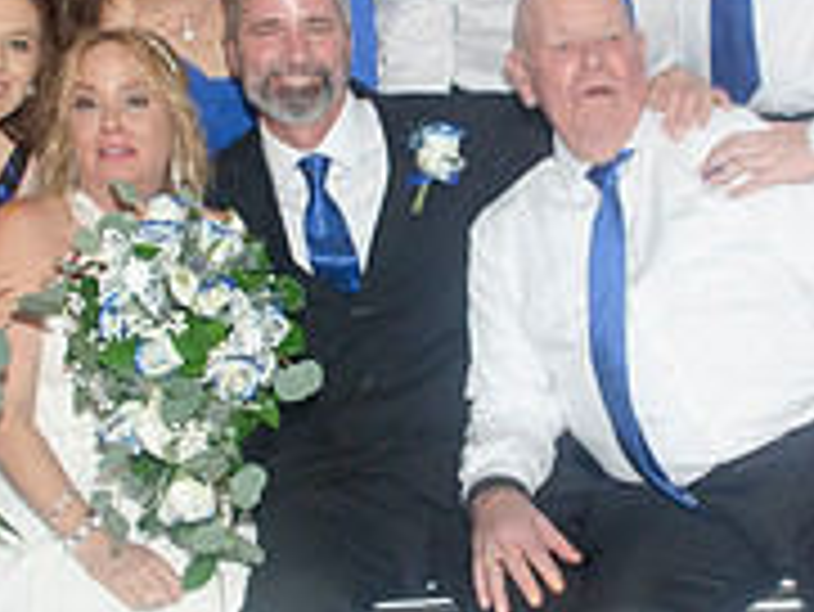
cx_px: 504
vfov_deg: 17.8
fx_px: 1953
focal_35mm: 83
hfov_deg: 23.5
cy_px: 292
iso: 400
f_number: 5.6
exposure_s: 1/100
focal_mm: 18
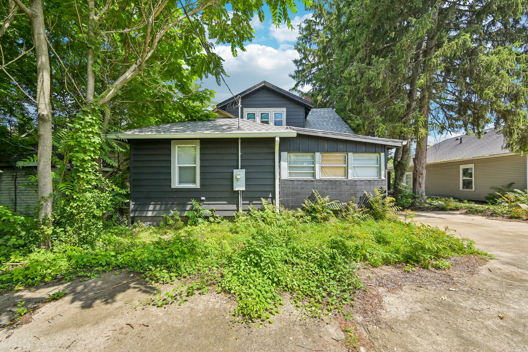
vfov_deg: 81.2
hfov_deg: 104.3
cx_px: 264
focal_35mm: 14
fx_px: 205
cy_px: 176
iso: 100
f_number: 8
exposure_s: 1/125
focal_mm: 14
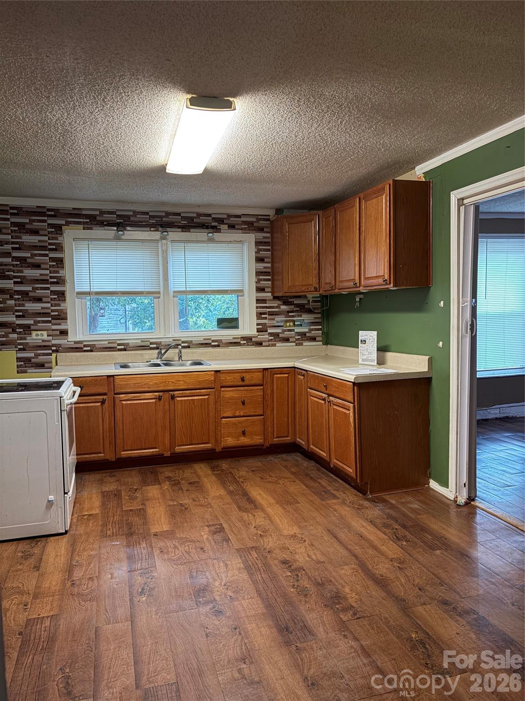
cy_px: 350
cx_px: 262
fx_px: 526
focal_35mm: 26
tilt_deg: -3.5
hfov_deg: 53.1
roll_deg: +2.1
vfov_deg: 67.3
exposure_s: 1/60
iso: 200
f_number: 1.6
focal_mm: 5.96
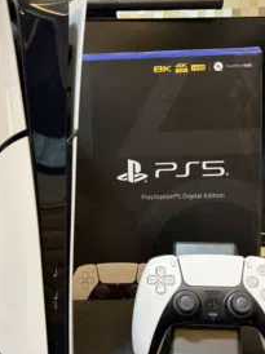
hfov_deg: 37.5
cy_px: 190
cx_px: 107
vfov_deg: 49.0
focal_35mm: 38
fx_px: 388
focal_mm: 5.96
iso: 500
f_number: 1.6
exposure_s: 1/33
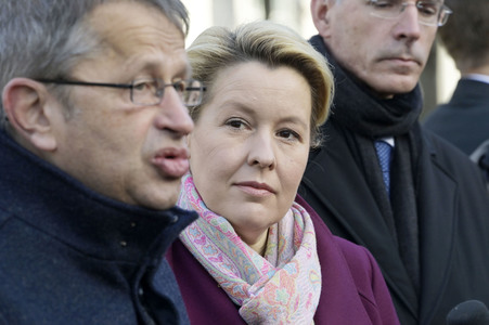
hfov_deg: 6.9
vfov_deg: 4.6
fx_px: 4072
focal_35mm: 300
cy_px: 162
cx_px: 244
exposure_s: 1/400
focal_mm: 300
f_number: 10
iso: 2000
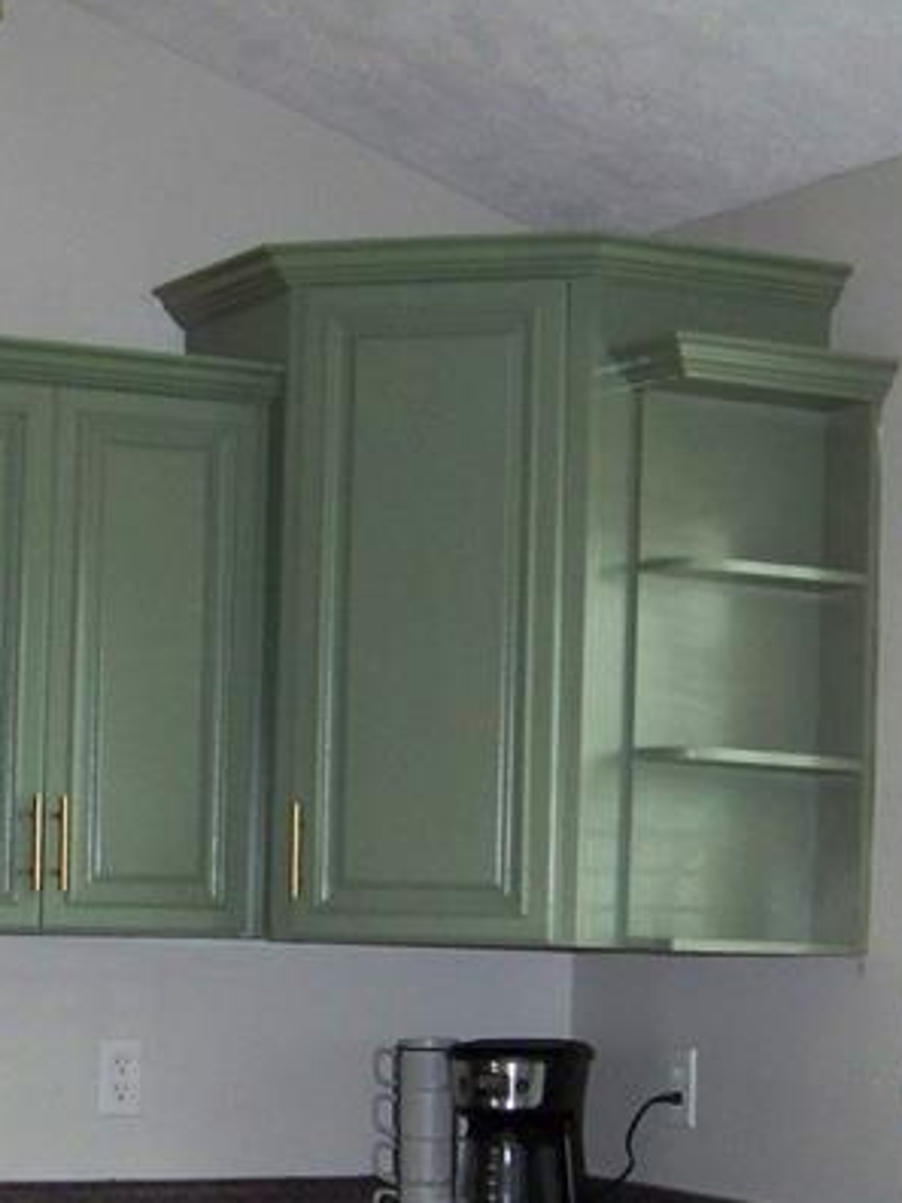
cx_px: 213
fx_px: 3231
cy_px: 939
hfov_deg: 15.8
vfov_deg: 20.9
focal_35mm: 93
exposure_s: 1/30
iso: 200
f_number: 2.8
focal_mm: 5.85
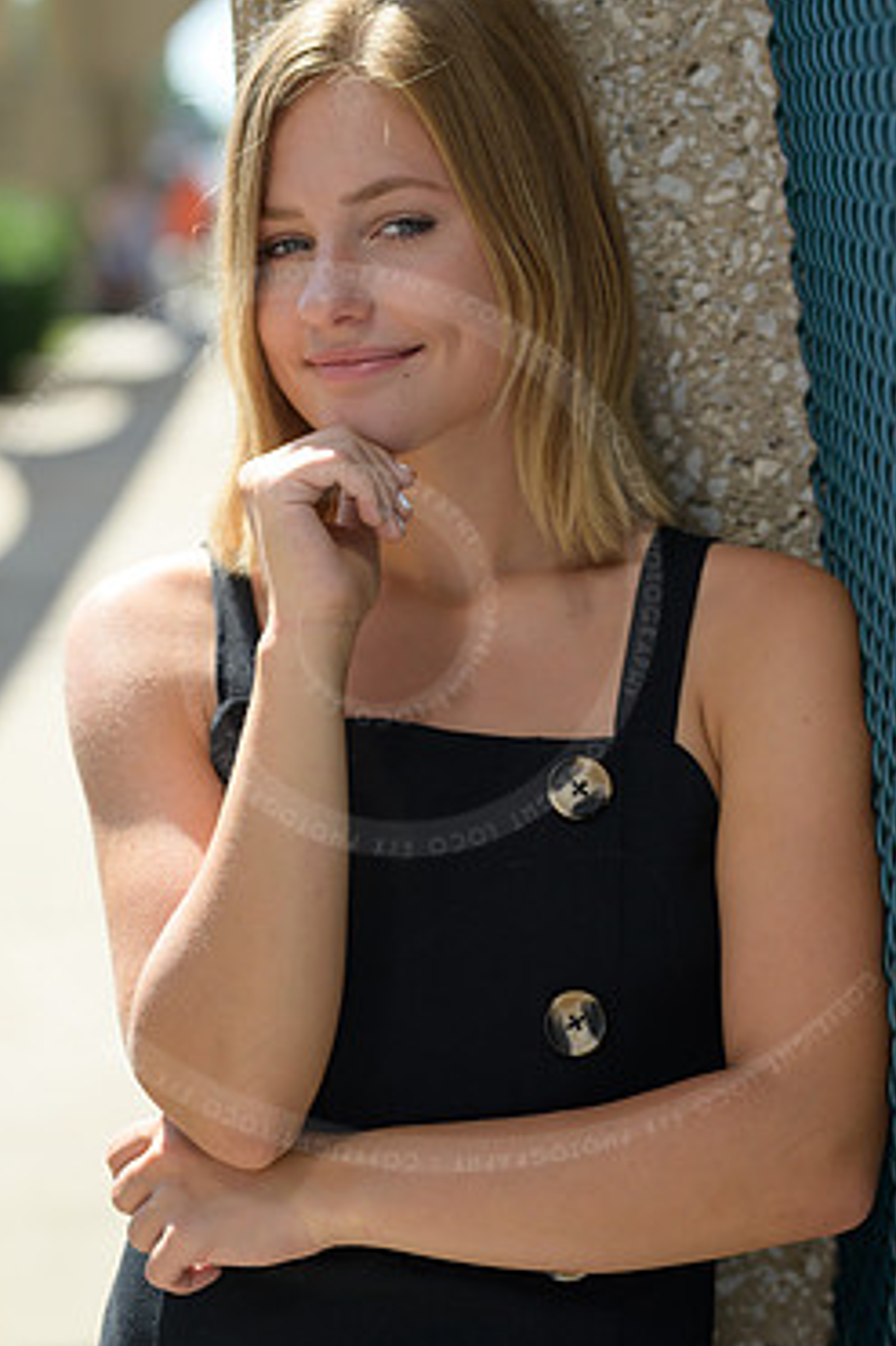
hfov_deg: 13.3
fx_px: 3849
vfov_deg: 19.8
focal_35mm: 103
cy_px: 700
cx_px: 412
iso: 160
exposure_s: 1/800
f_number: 3.2
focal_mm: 85
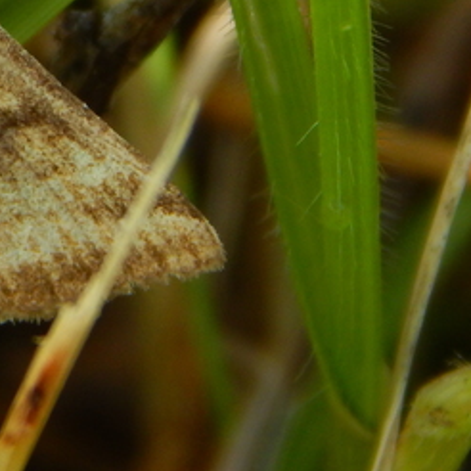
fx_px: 10960
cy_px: 61
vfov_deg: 2.5
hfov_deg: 2.5
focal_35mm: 712
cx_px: -235
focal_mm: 41.7
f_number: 5.6
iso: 160
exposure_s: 1/250
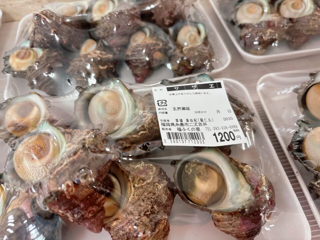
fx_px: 240
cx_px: 160
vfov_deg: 53.1
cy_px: 120
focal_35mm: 26
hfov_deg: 67.3
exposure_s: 1/60
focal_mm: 5.96
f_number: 1.6
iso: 200
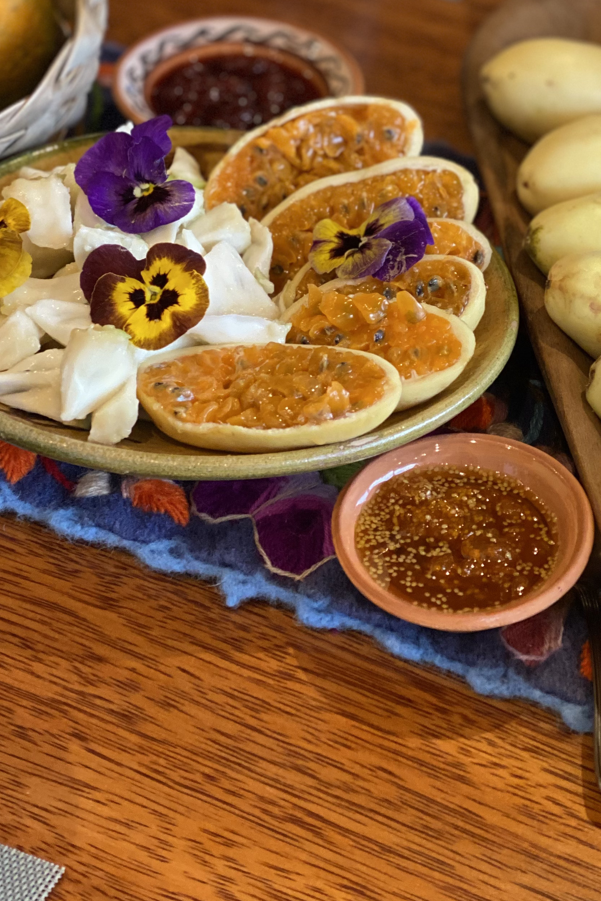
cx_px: 412
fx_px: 2178
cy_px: 197
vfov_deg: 23.1
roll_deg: -4.5
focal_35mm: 87
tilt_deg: -32.0
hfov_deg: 15.7
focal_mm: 6
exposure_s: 1/122
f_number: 2
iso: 160
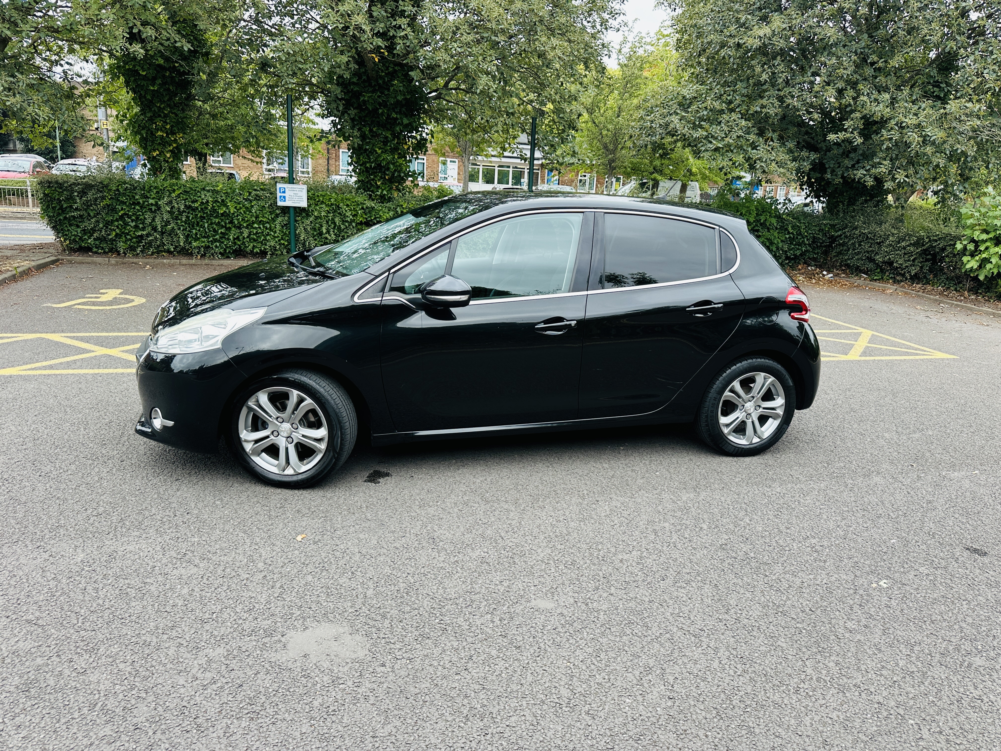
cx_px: 500
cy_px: 376
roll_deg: -3.7
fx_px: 694
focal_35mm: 24
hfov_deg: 71.6
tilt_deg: -13.4
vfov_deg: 56.8
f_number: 1.78
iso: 80
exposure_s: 1/785
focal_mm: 6.86
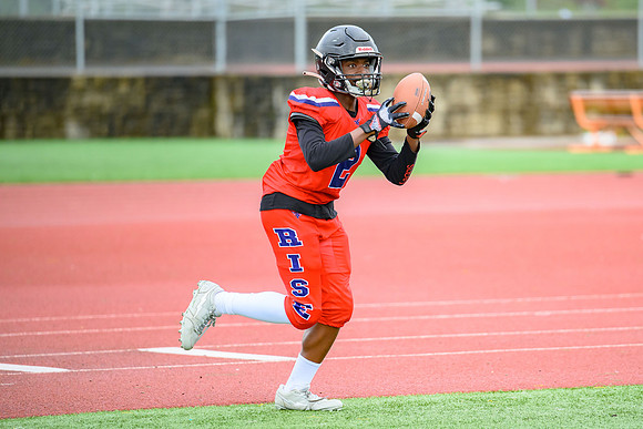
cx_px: 391
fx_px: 5255
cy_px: 214
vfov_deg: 4.7
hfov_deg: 7.0
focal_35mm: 294
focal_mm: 200
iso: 800
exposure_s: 1/1250
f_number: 2.8
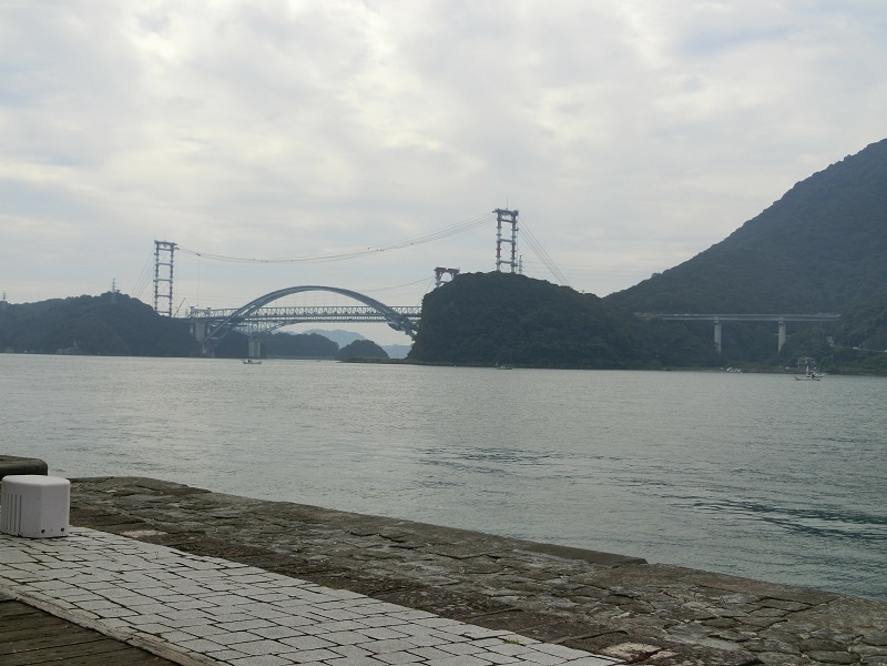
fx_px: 1153
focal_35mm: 45
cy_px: 333
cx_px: 444
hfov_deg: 42.1
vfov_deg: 32.2
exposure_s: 1/320
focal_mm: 8
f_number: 8.8
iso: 80
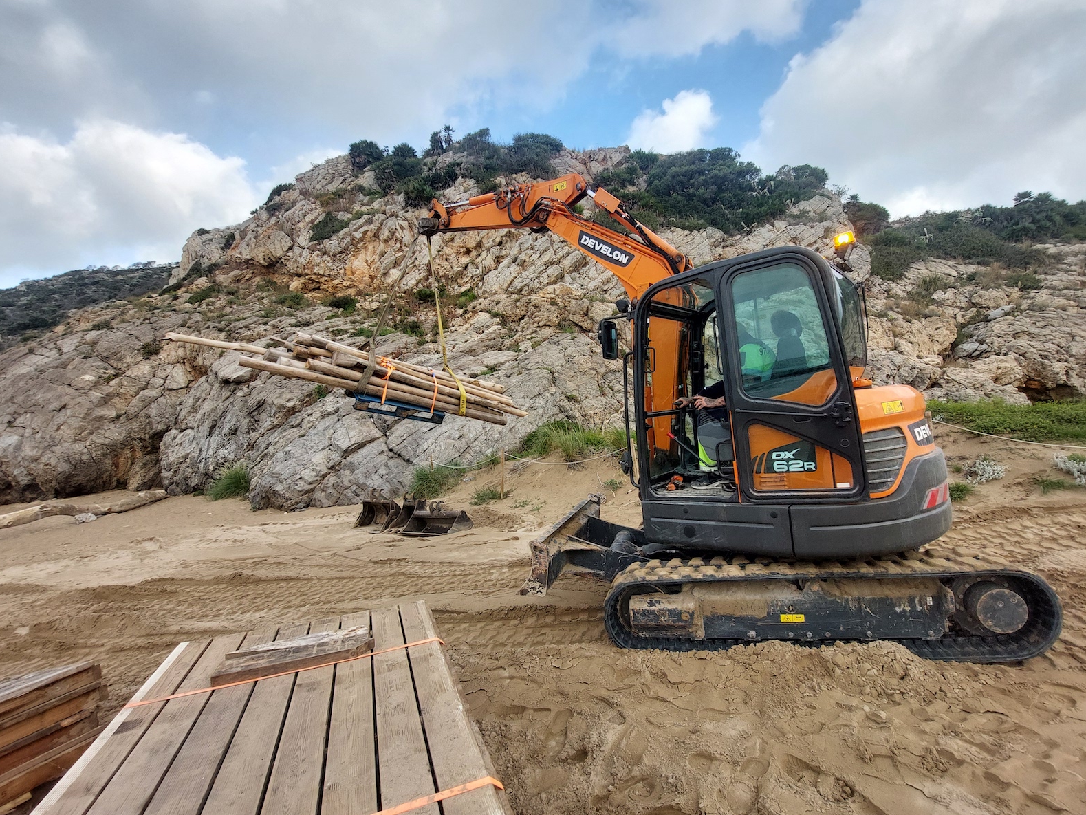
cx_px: 566
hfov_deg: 102.0
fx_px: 439
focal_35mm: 14
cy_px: 415
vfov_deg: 85.7
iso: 50
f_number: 2.2
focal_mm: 1.74
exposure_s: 1/292
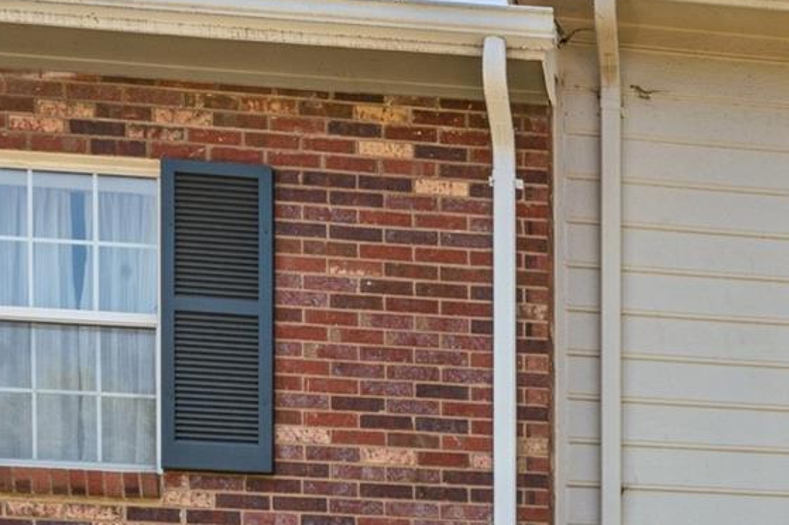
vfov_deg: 15.1
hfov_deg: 20.4
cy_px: 585
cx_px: 1116
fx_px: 1927
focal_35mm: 88
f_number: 22
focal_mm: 24
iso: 100
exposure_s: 1/10
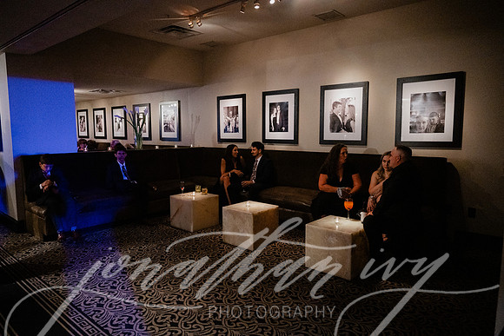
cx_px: 252
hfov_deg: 73.7
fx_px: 336
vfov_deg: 53.2
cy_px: 168
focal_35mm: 24
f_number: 2.8
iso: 6400
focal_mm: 24
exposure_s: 1/160
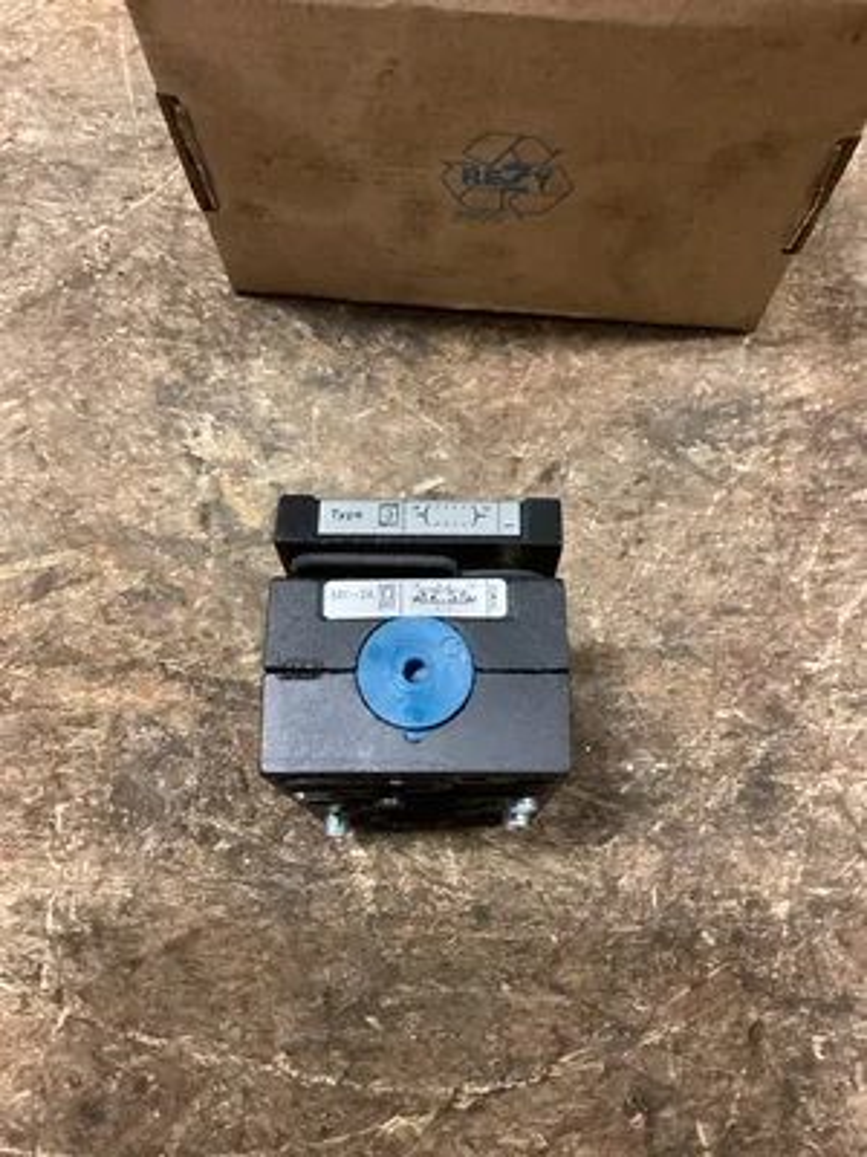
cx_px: 434
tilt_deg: -73.2
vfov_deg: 58.4
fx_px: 1035
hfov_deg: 45.4
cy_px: 578
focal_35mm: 31
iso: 640
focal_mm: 3.3
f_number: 2.4
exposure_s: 1/30
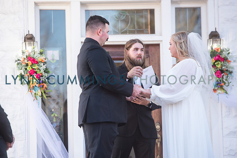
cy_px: 79
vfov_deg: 6.7
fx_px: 1341
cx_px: 103
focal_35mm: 204
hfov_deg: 10.1
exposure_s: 1/400
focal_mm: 180
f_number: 3.5
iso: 100
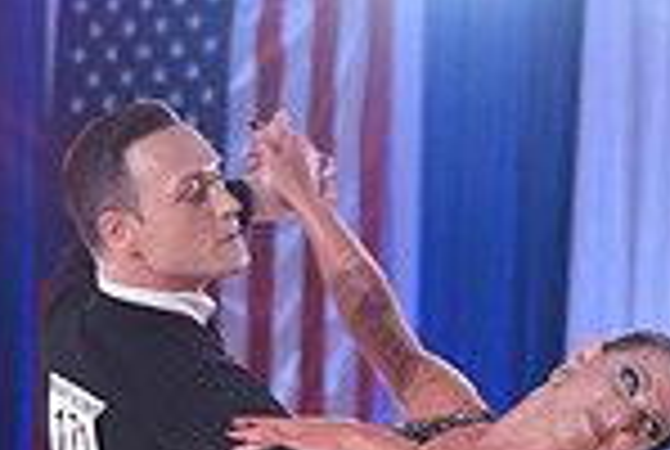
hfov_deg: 5.0
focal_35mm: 408
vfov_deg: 3.4
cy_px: 720
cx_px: 488
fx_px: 7608
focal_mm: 105
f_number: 4
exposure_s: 1/250
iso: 3200
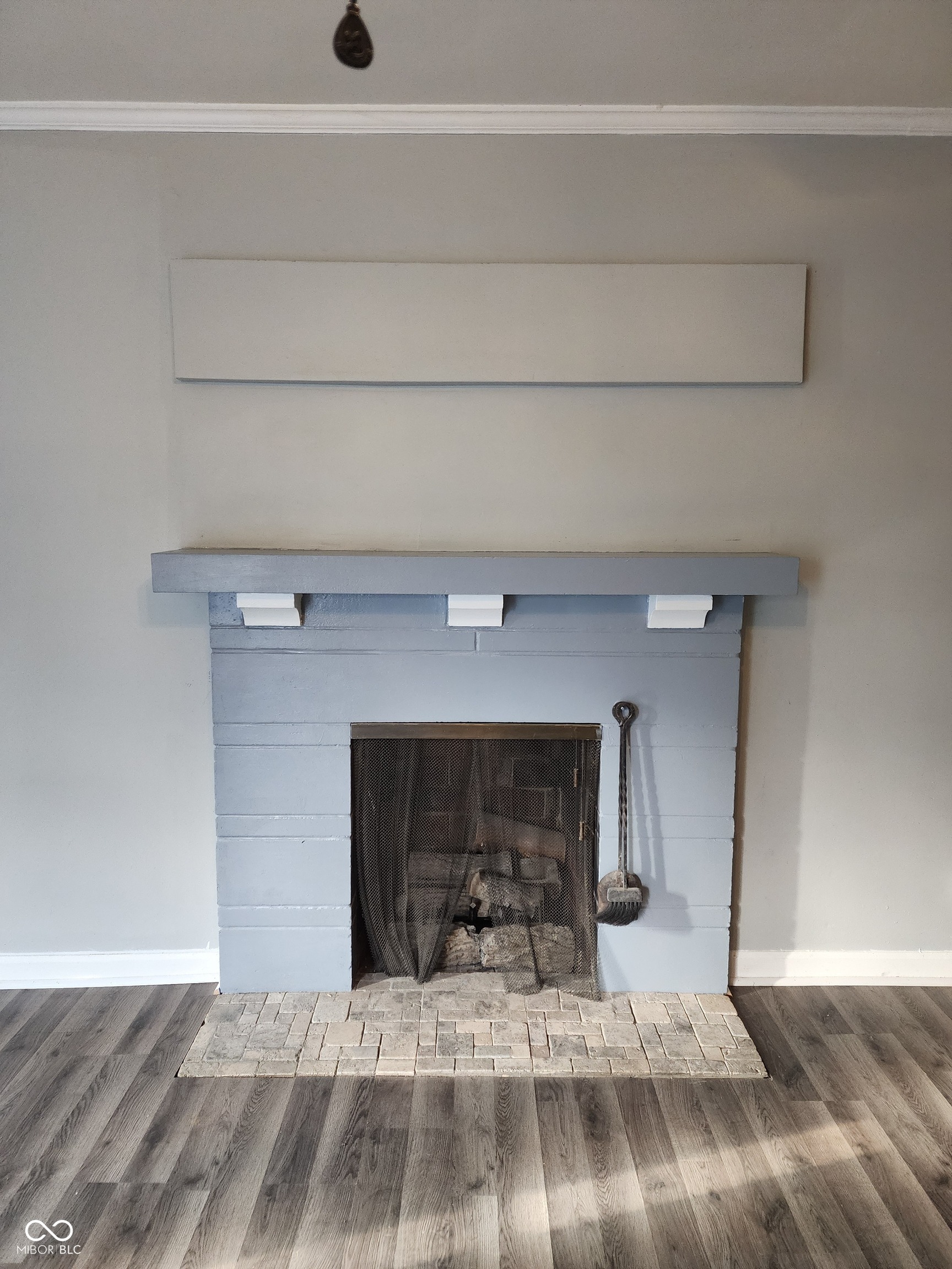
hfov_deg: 58.9
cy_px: 634
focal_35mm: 23
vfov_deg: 73.9
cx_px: 476
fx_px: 843
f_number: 1.8
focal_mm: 6.4
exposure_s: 1/60
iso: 640
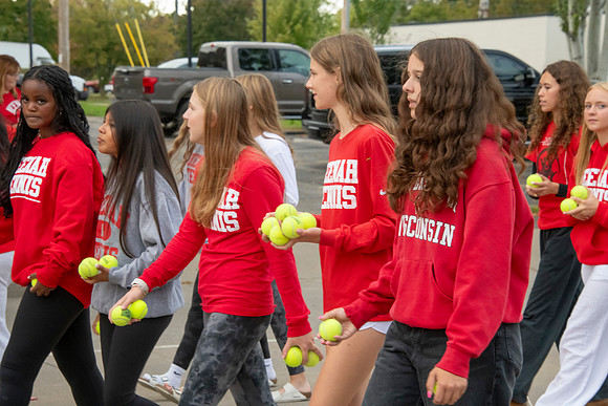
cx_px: 304
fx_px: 2061
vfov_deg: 11.2
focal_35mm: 122
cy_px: 203
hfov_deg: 16.8
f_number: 11
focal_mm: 122
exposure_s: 1/250
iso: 3200
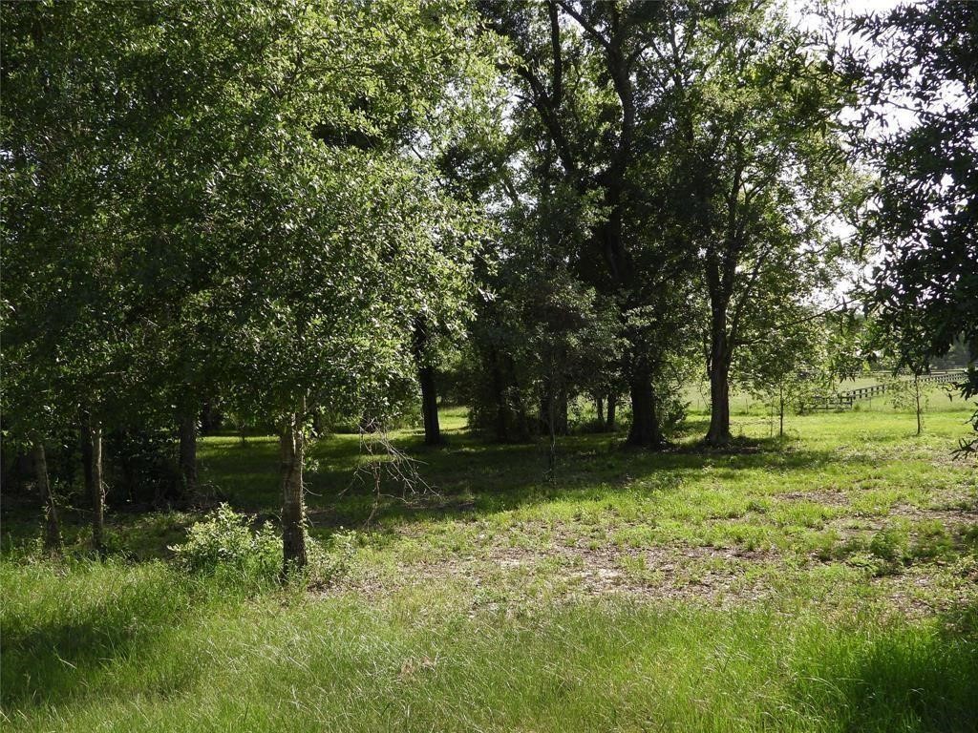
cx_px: 489
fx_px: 989
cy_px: 366
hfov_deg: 52.6
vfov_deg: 40.7
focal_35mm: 35
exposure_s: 1/640
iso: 100
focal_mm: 6.3
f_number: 3.2
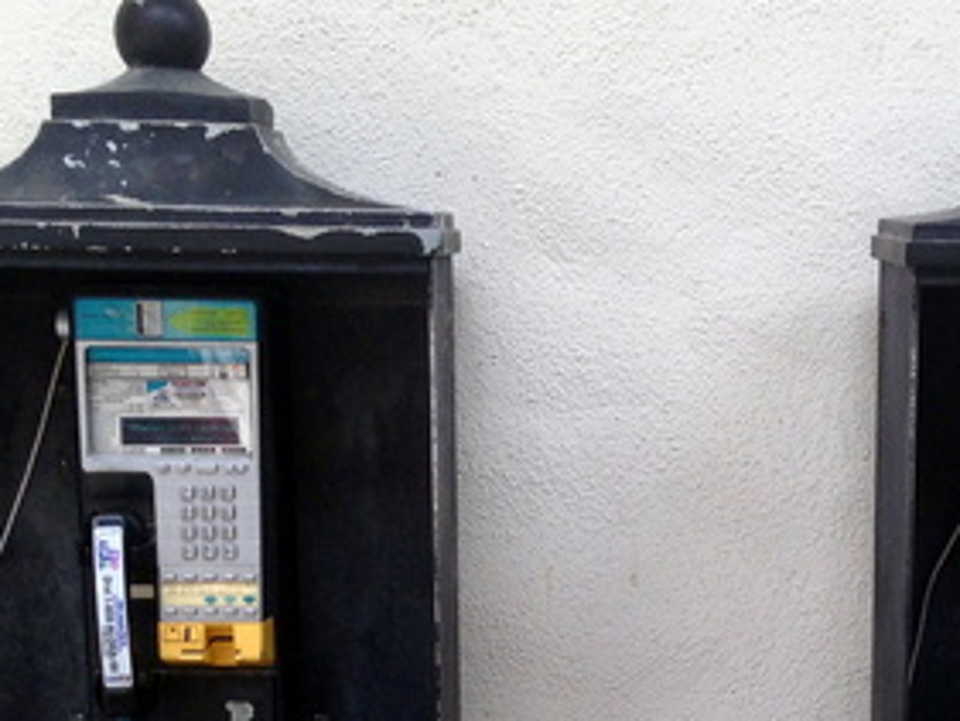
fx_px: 2580
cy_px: 813
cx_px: 772
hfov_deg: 20.8
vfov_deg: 15.4
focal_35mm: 93
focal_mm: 4.12
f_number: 2.4
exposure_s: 1/120
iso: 64
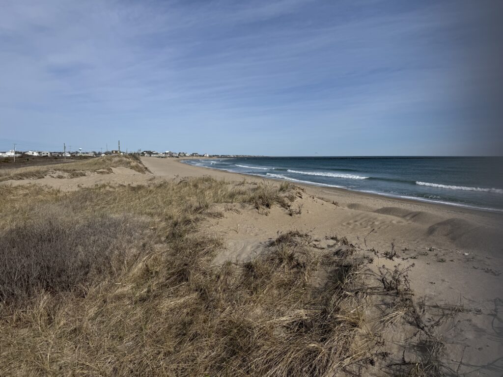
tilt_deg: -5.3
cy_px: 188
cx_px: 252
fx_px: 349
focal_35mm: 24
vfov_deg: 56.8
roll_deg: -0.3
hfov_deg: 71.6
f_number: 1.78
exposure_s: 1/9009
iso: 80
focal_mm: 6.76
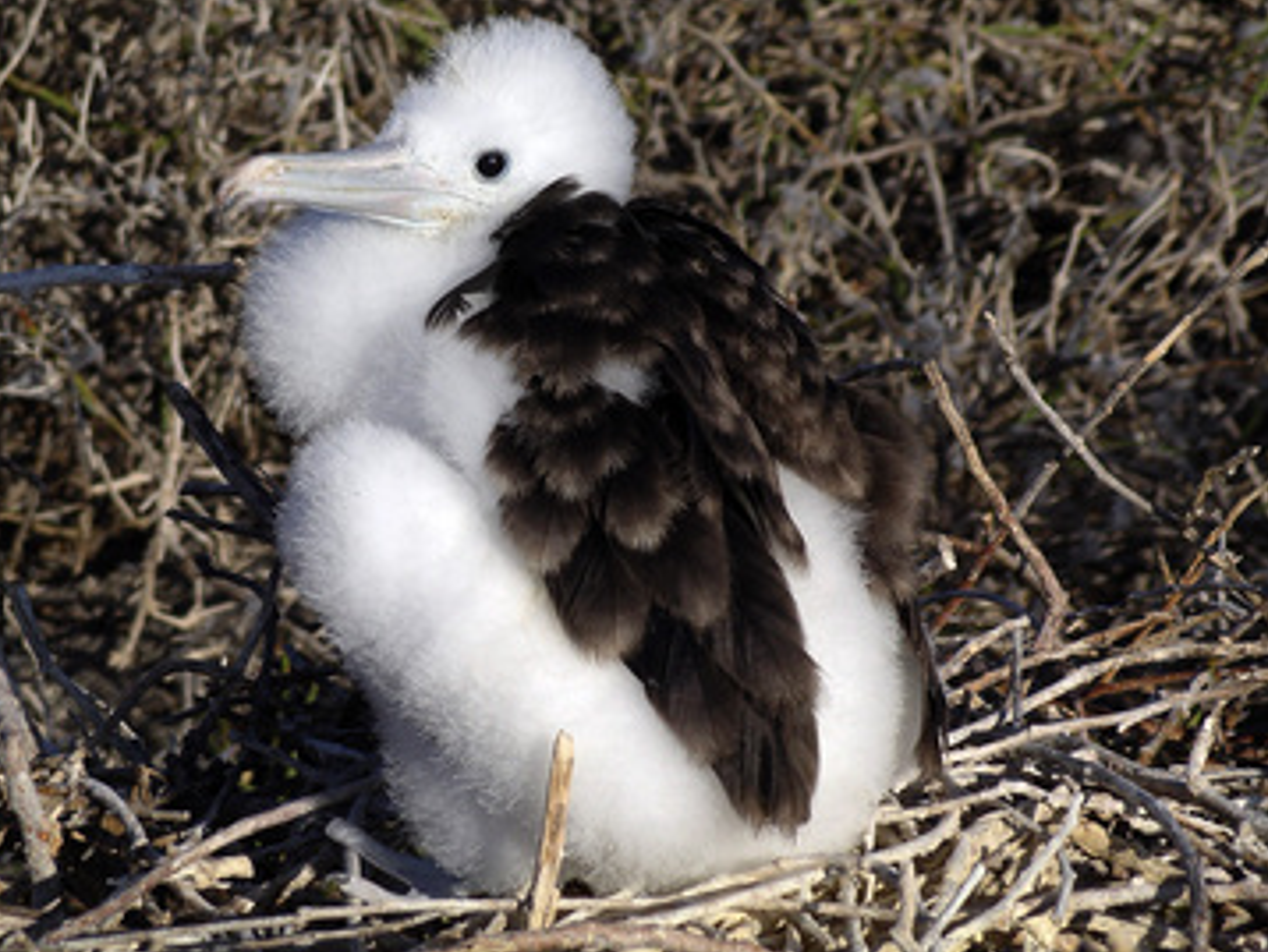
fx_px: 7441
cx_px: 583
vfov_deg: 7.3
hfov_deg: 9.7
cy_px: 481
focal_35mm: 203
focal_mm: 39
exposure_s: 1/804
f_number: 6
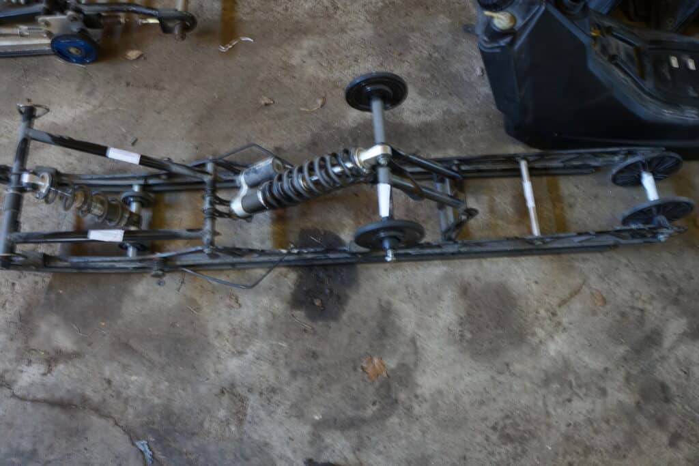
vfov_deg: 47.9
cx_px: 350
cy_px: 233
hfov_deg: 67.4
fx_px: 524
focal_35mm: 27
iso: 400
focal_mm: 18
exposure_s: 1/10
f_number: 7.1
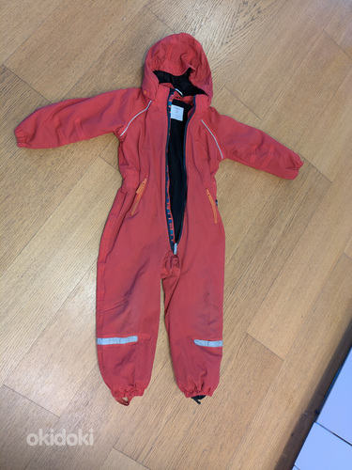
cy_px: 235
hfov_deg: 54.9
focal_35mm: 25
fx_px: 339
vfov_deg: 69.4
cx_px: 176
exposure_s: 1/33.3
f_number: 1.89
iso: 163
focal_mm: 5.43
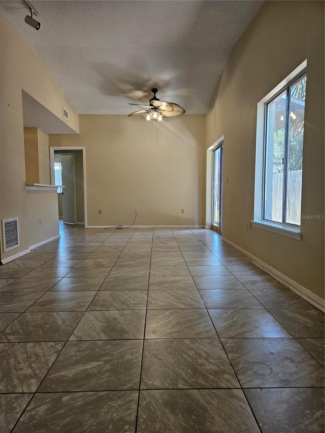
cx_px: 162
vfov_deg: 73.9
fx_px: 288
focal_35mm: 23
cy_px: 216
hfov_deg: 58.9
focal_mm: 5.4
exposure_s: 1/120
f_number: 1.8
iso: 100
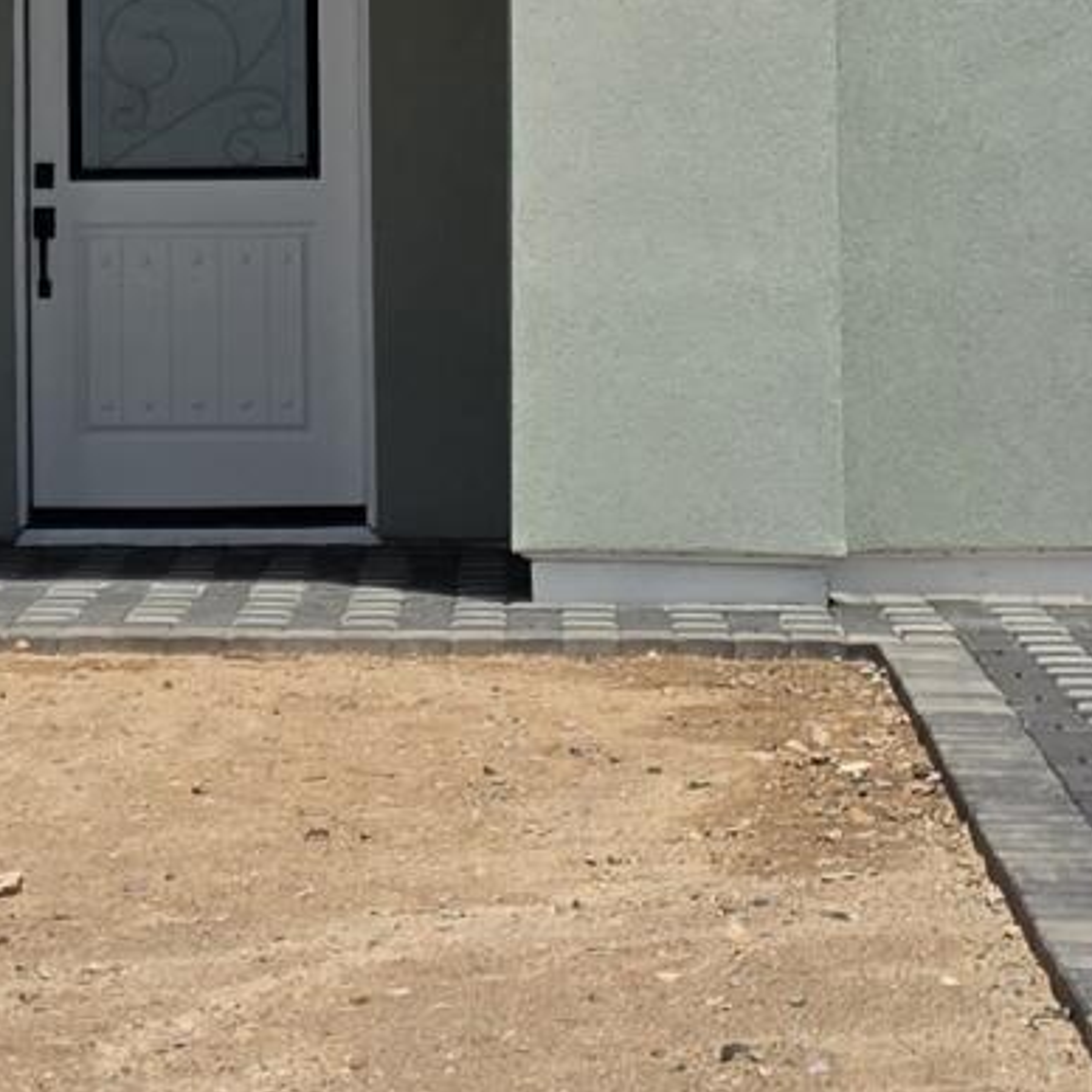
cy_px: 99
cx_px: -45
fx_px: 5603
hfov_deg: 11.0
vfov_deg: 11.1
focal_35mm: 157
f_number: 1.4
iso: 40
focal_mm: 6.5
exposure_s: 1/7939
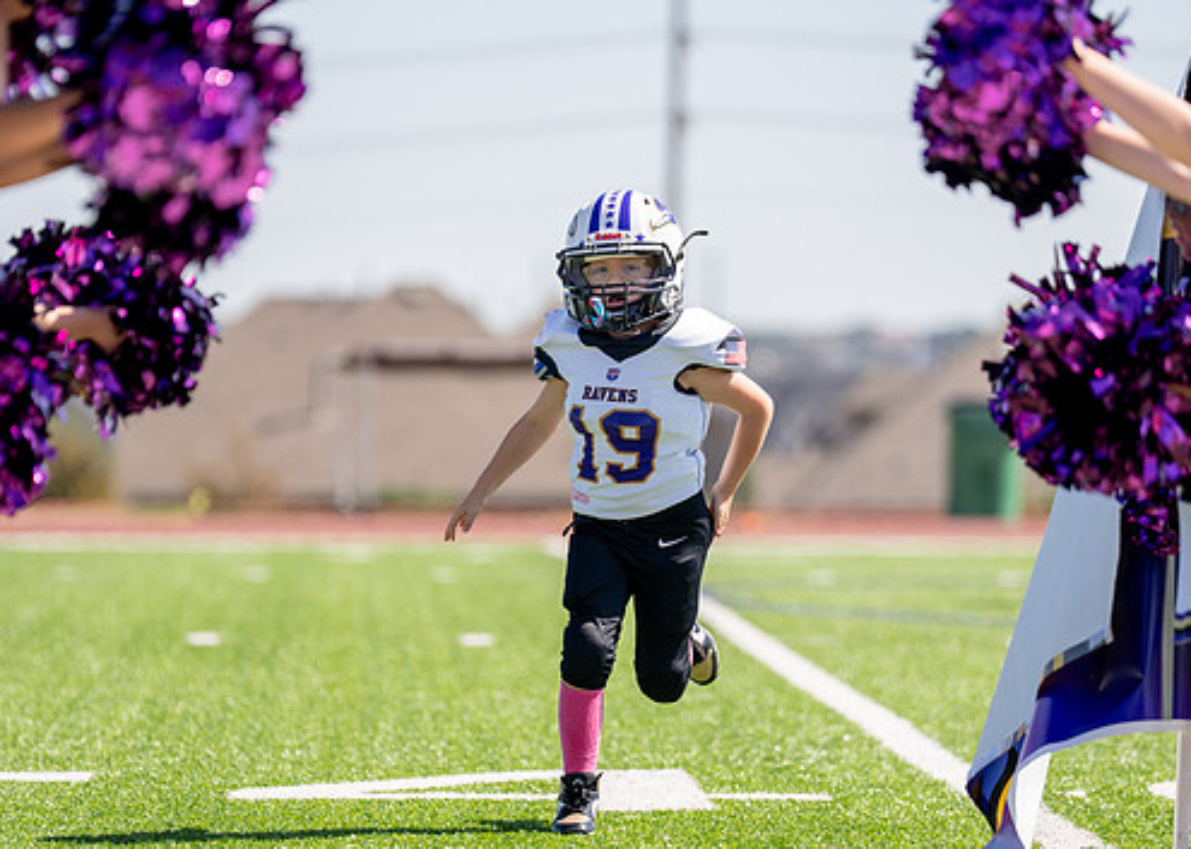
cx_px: 559
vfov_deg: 5.7
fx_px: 8486
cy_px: 529
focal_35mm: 251
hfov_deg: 8.0
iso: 160
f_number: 2.8
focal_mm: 175
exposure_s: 1/2500
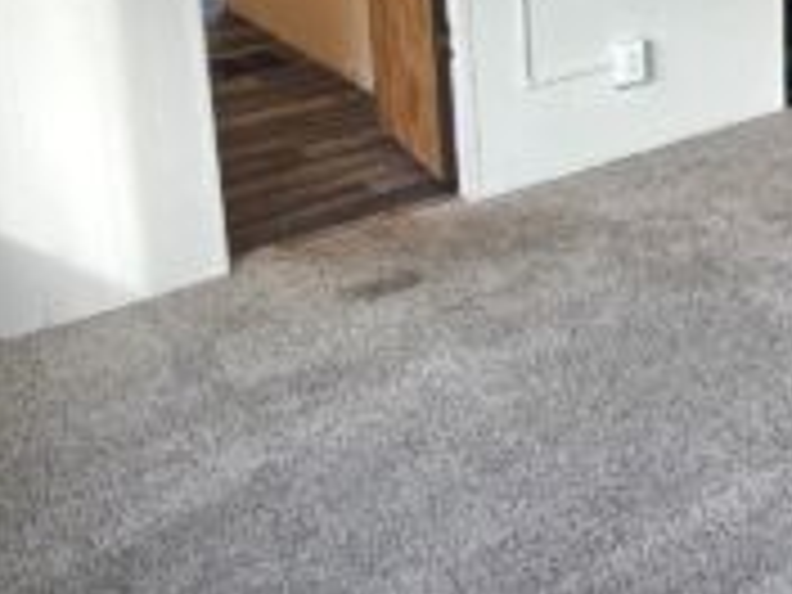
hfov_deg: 29.3
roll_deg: +0.1
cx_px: 882
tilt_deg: -11.5
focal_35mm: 59
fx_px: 1350
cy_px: -76
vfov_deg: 23.2
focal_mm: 5.96
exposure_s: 1/120
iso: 64
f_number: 1.6
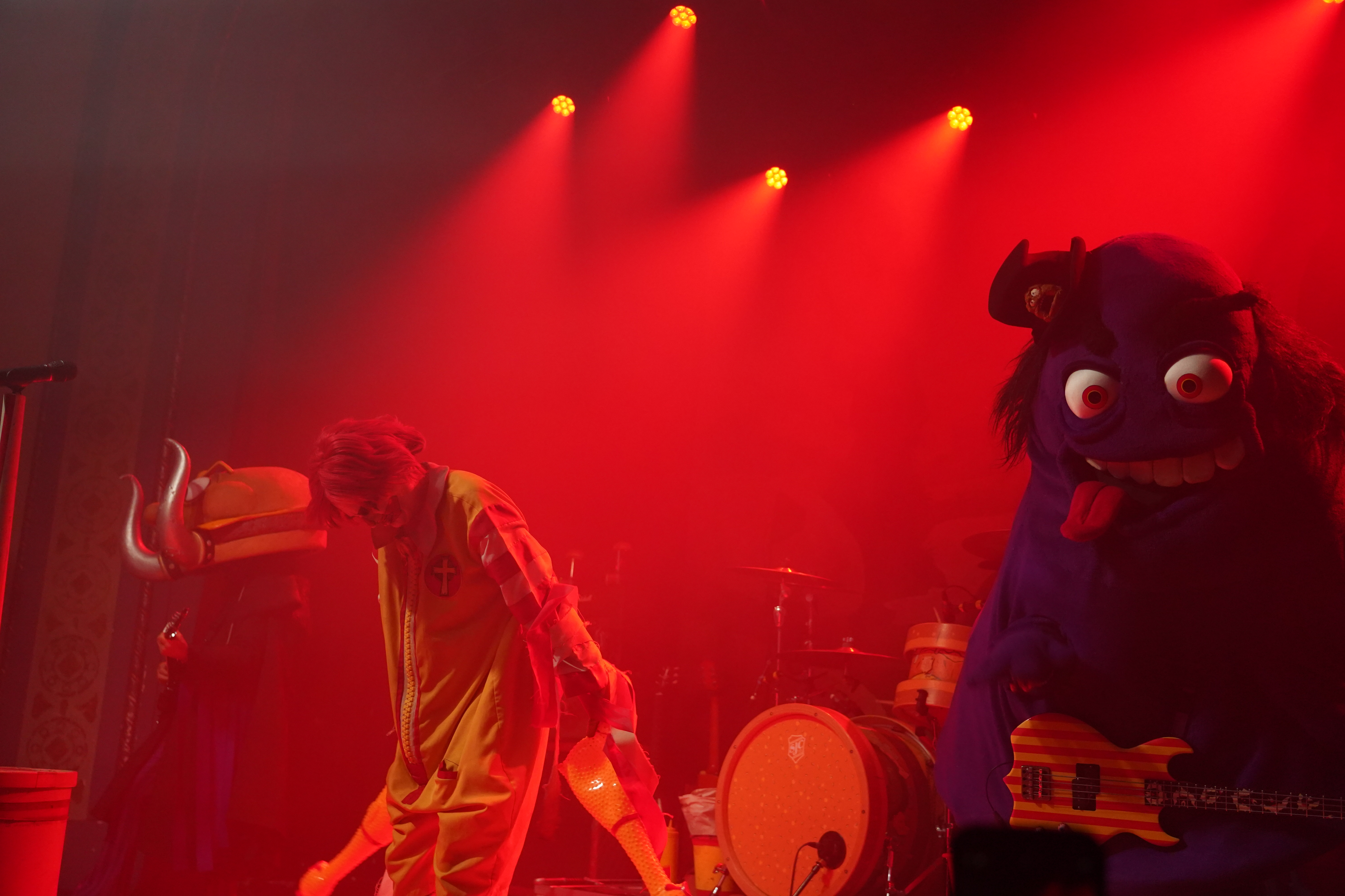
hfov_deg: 49.6
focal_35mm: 39
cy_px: 448
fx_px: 1457
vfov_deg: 34.2
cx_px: 672
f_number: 4
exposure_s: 1/160
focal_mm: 39
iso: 4000
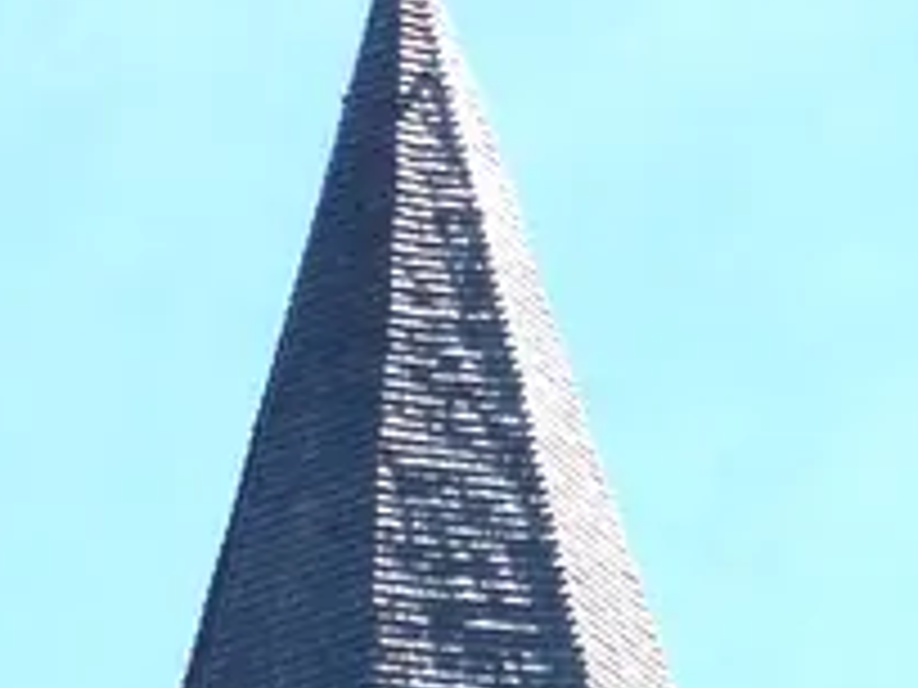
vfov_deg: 5.0
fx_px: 7505
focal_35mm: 283
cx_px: -472
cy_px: 1871
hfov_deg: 6.9
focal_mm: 8
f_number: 4
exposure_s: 1/640
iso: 100
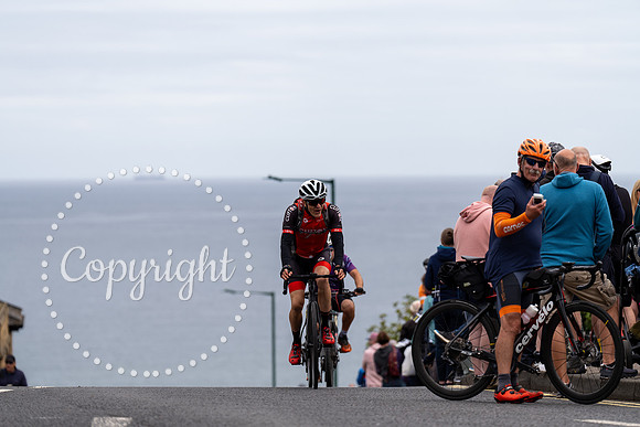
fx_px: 3112
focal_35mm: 175
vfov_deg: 7.9
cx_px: 320
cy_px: 214
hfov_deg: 11.7
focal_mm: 175
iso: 100
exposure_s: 1/640
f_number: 3.5
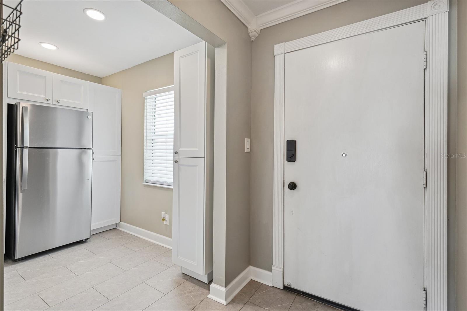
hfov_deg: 96.7
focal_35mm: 16
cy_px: 156
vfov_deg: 73.7
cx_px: 234
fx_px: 207
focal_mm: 16
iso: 400
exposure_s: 1/8
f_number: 8
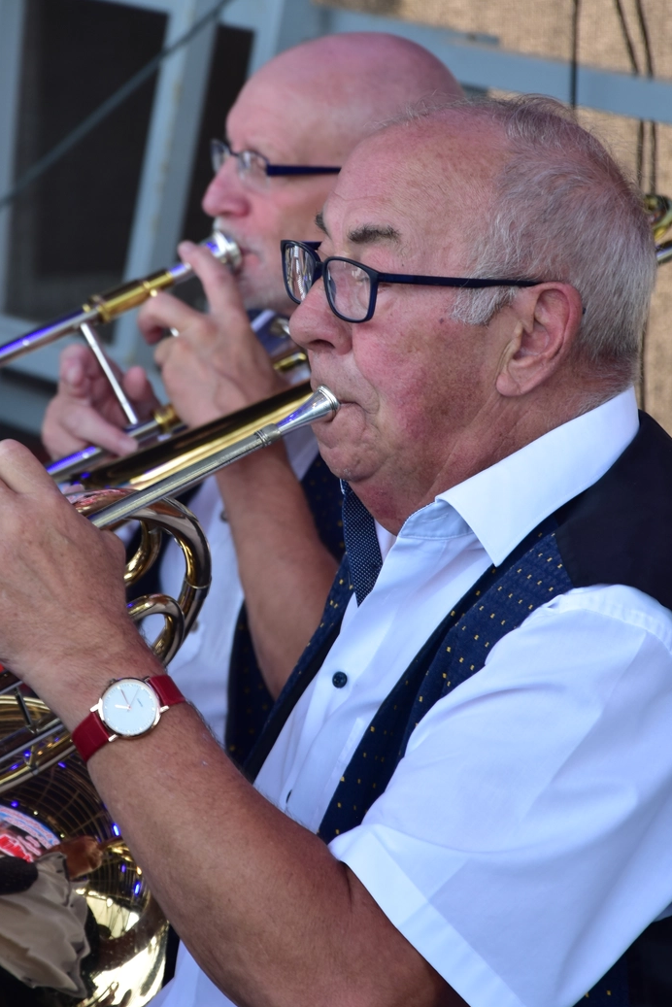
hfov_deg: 6.0
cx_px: 212
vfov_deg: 9.0
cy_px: 416
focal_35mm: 228
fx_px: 6371
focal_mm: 105
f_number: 5.6
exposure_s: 1/160
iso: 200
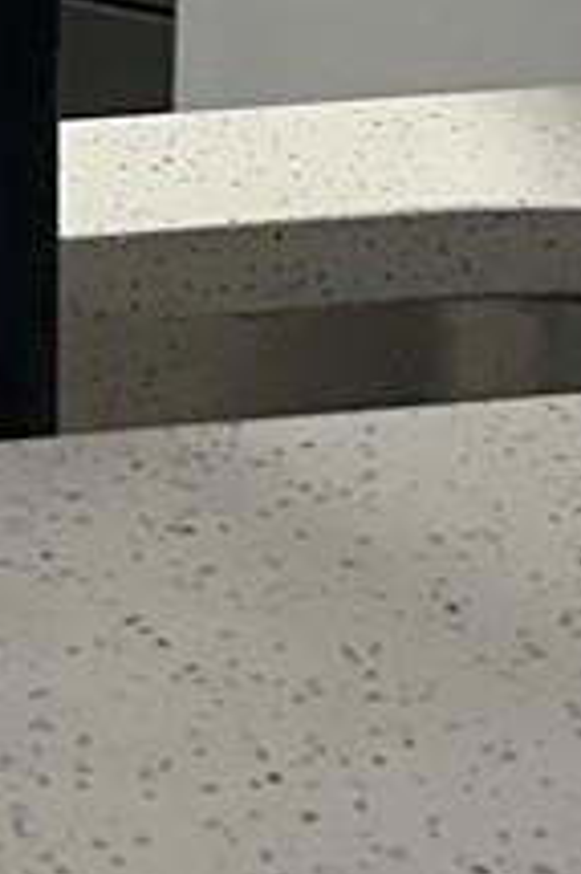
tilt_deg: +0.1
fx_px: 4510
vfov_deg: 9.4
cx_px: -69
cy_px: -1472
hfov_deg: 7.3
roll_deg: -1.2
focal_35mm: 186
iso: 100
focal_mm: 6.86
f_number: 1.78
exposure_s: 1/120
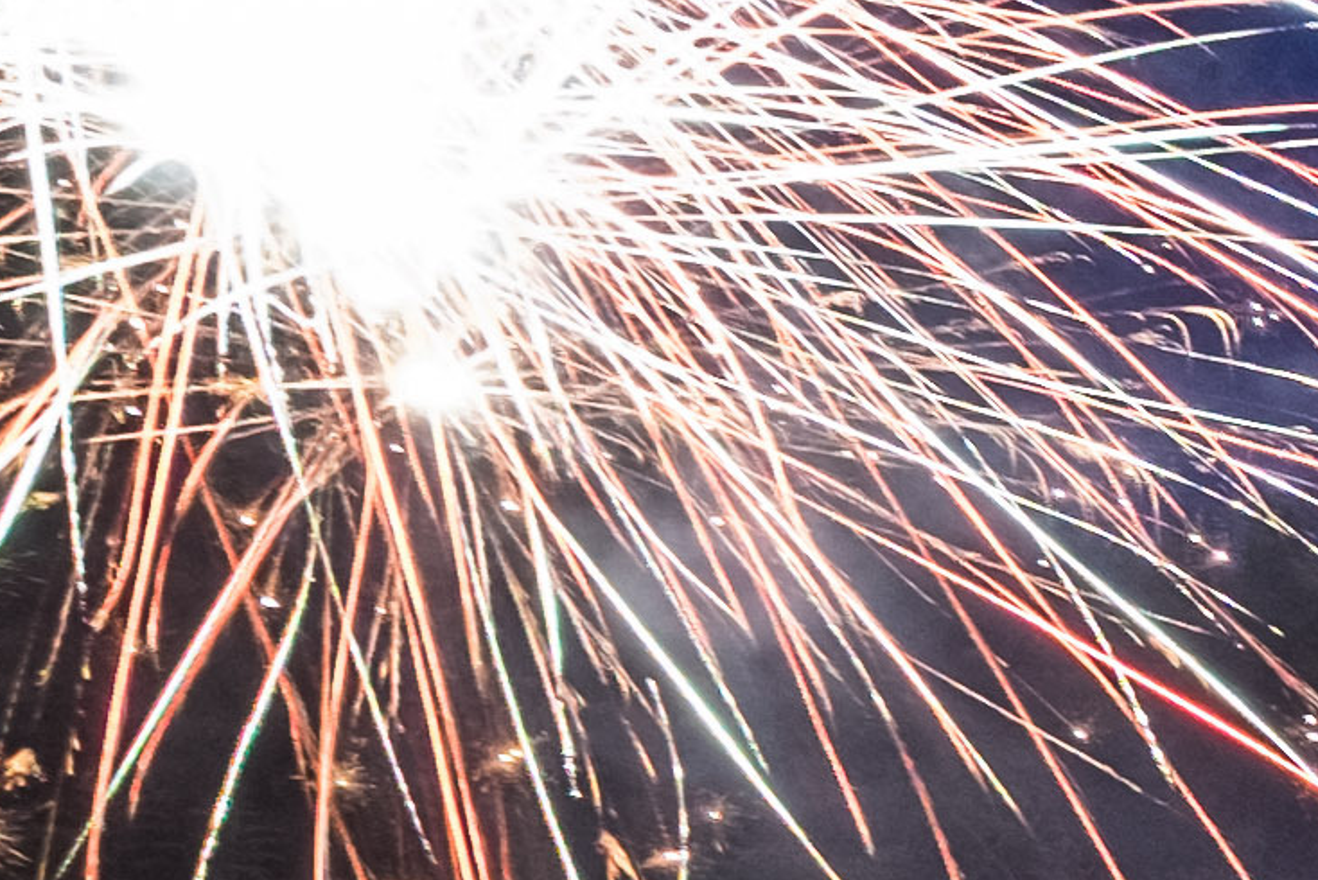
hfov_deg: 10.8
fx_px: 3662
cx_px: 4182
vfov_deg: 12.0
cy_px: 1817
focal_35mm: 100
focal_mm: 10
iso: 320
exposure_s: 30
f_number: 6.4
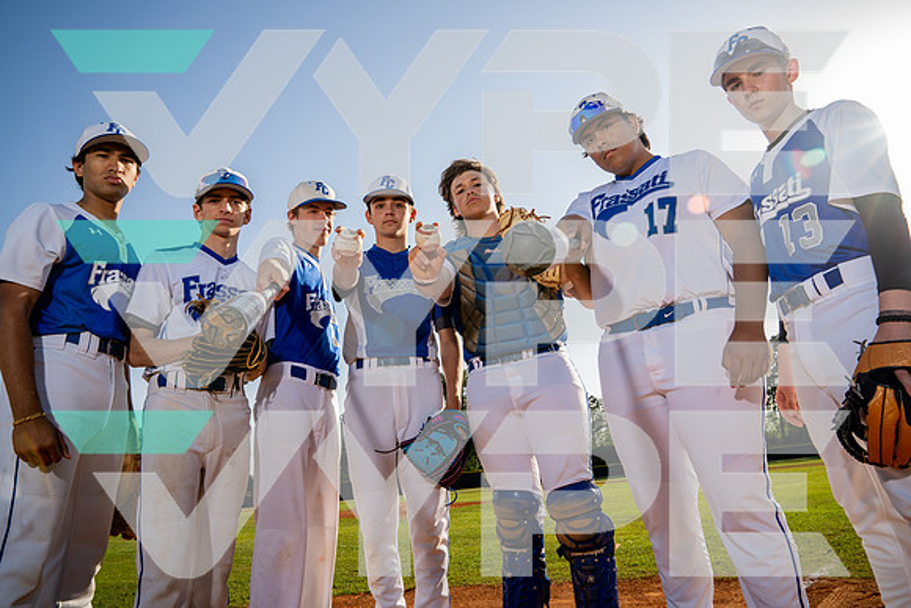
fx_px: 607
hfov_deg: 73.7
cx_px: 456
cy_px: 304
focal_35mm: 24
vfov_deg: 53.2
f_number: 8
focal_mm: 24
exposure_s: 1/250
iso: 200
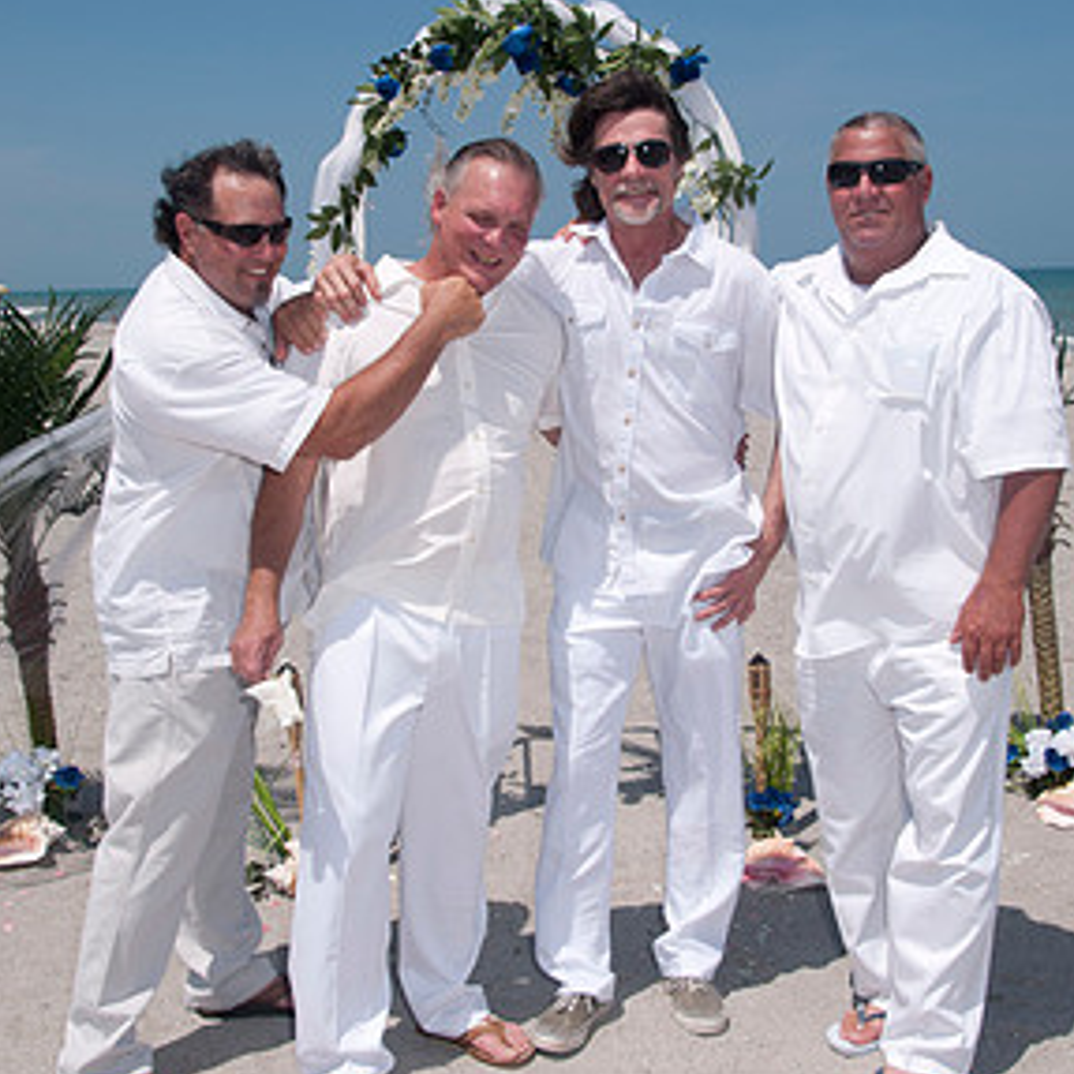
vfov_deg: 35.3
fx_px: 1685
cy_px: 438
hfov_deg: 35.4
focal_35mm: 48
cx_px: 556
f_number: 13
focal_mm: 24
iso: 100
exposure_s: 1/250
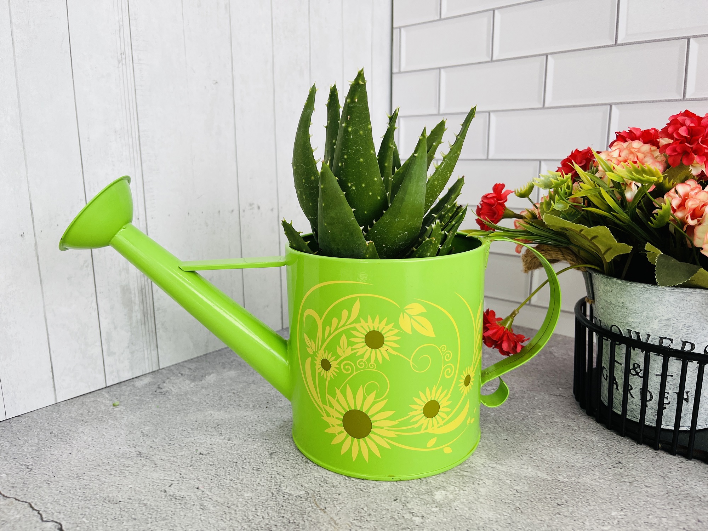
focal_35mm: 26
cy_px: 266
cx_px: 354
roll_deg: +1.2
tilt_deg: -13.2
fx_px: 532
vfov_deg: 53.1
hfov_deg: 67.3
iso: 40
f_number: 1.6
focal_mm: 5.1
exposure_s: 1/214
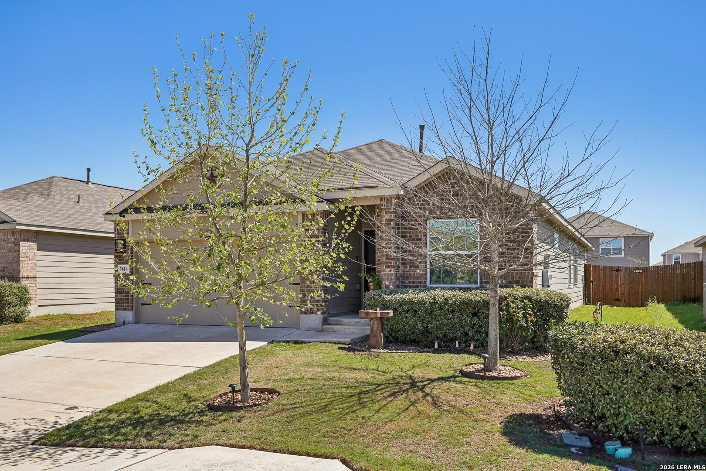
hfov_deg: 58.7
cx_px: 353
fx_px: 628
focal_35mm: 32
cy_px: 236
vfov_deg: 41.1
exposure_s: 1/250
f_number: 8
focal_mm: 32
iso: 100
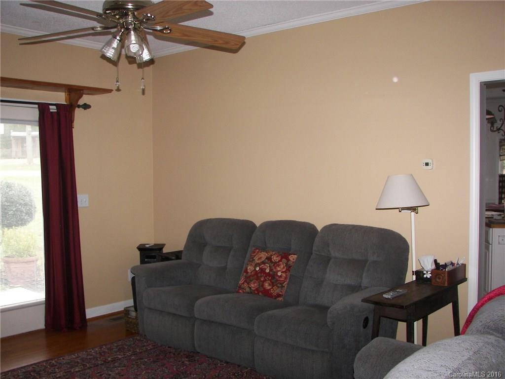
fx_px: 525
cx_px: 252
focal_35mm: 36
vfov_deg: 39.7
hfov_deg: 51.4
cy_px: 190
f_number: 2.8
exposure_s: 1/30
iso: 100
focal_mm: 6
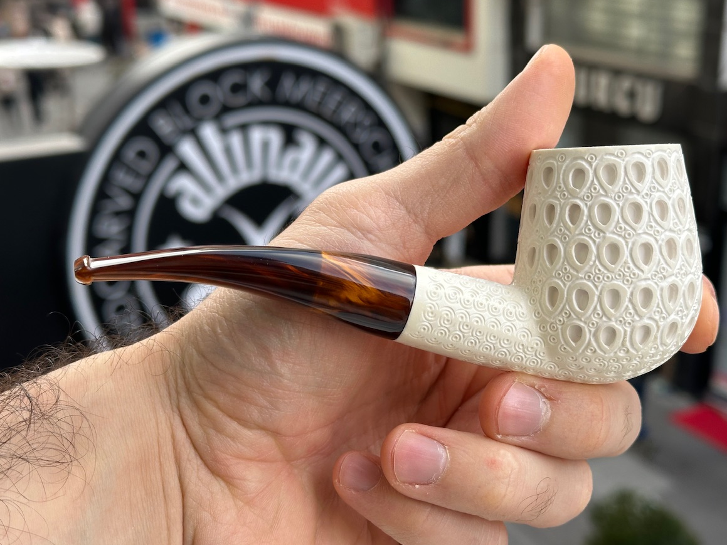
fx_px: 1113
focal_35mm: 53
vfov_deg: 27.5
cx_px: 391
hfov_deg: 36.2
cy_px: 265
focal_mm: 6.86
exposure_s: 1/448
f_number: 1.78
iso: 64
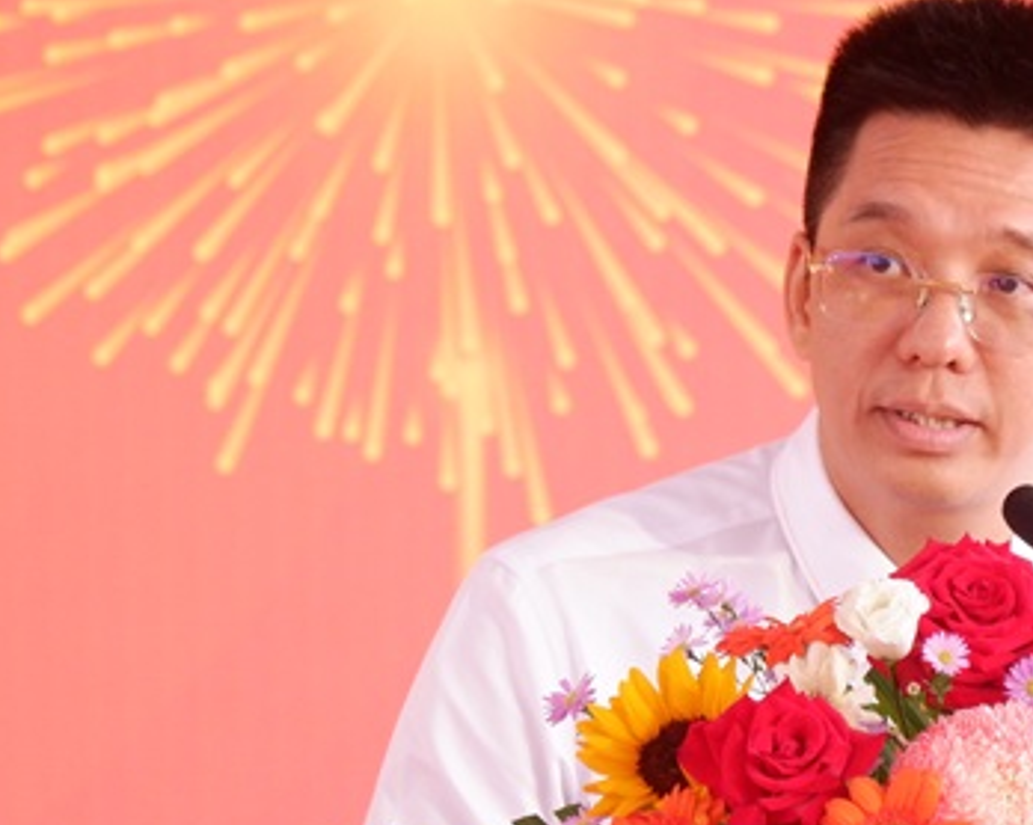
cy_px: 374
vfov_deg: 2.3
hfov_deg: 2.9
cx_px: 944
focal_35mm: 661
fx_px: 20197
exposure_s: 1/300
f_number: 6.7
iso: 2000
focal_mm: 204.6
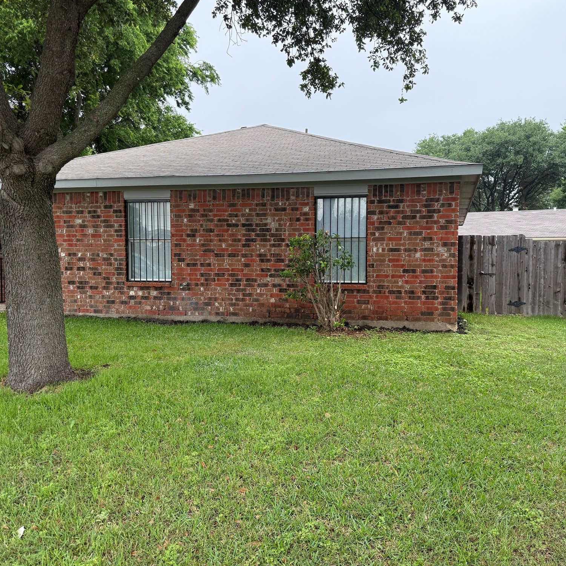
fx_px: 536
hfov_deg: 55.4
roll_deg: +0.0
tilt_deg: -1.8
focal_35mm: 29
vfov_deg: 55.6
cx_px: 320
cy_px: 280
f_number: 1.78
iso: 100
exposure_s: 1/735
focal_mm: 6.76
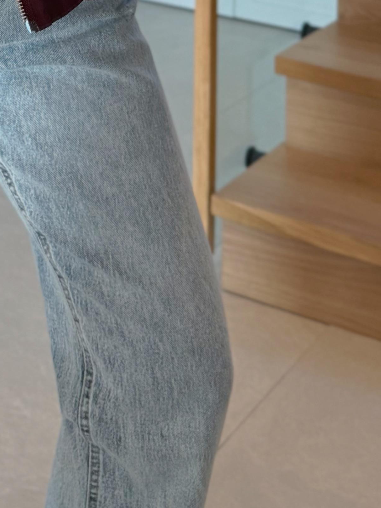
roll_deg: -2.8
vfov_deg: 19.5
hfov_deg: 17.2
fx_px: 1247
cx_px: 63
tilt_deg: -36.6
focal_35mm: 85
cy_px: -295
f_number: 1.78
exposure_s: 1/199
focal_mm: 6.76
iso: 125
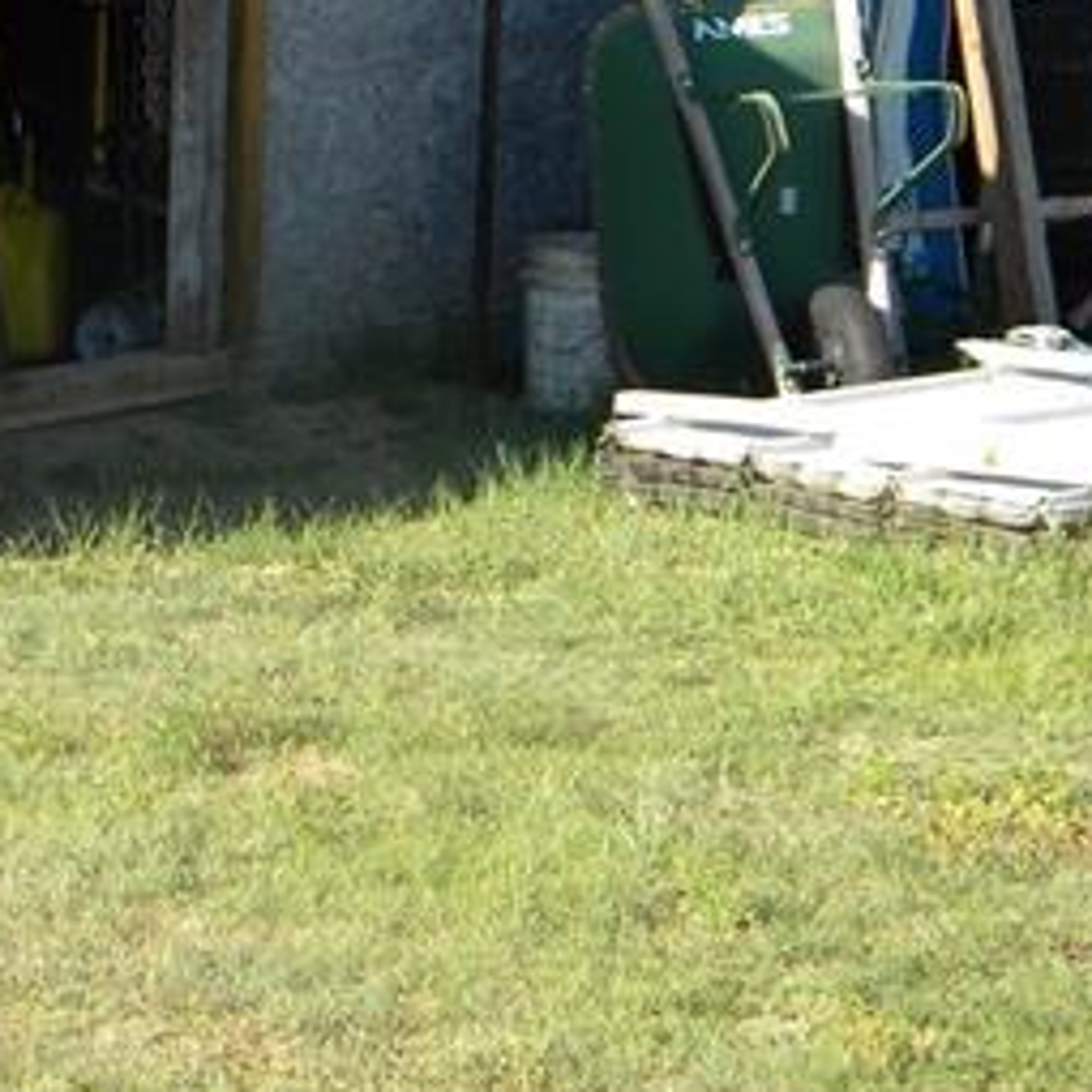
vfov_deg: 13.9
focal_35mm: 124
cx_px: 90
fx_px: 4426
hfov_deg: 13.9
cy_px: 120
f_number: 4.1
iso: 80
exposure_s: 1/320
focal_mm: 10.1
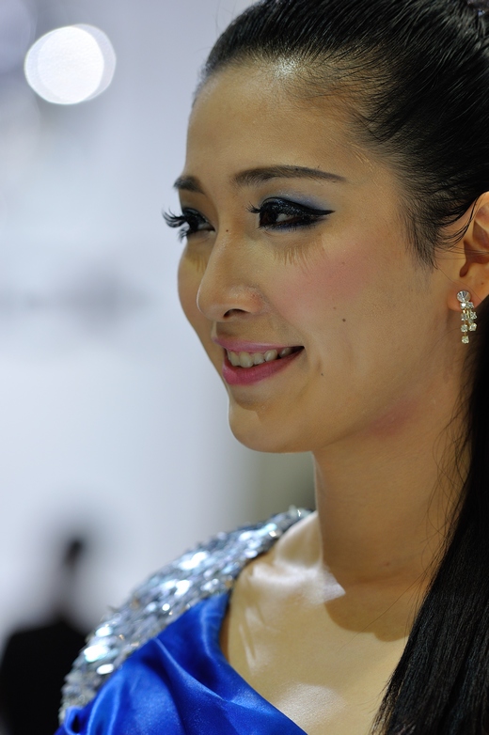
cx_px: 244
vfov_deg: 9.8
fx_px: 4286
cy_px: 368
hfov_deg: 6.5
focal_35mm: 210
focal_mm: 140
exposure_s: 1/160
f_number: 2.8
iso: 200
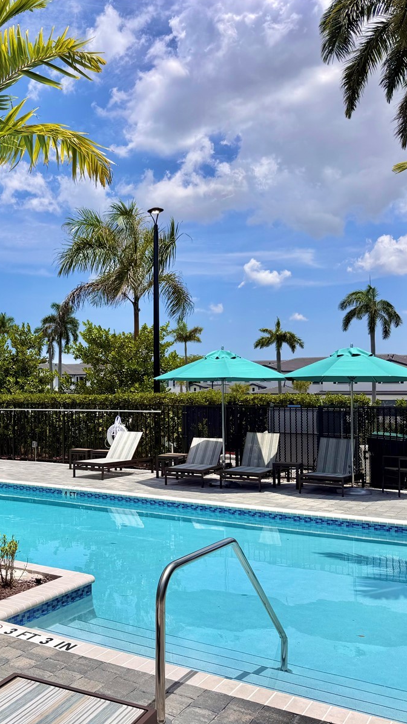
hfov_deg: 31.5
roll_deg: -0.1
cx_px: 13
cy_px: 361
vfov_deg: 56.6
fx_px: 672
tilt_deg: +1.8
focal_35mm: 35
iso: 80
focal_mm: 6.76
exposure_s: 1/9091
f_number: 1.78
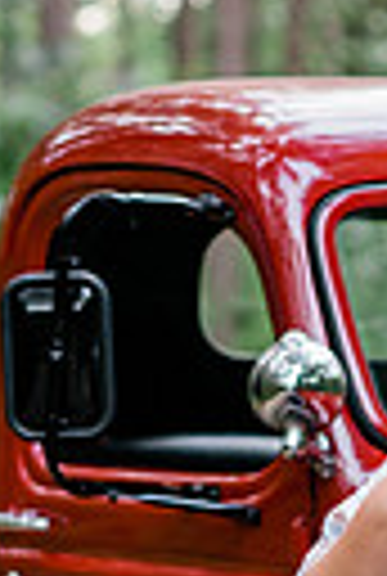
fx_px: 4779
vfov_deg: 6.8
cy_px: 810
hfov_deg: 4.6
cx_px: 648
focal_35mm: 298
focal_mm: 85
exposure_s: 1/320
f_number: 2.8
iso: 640
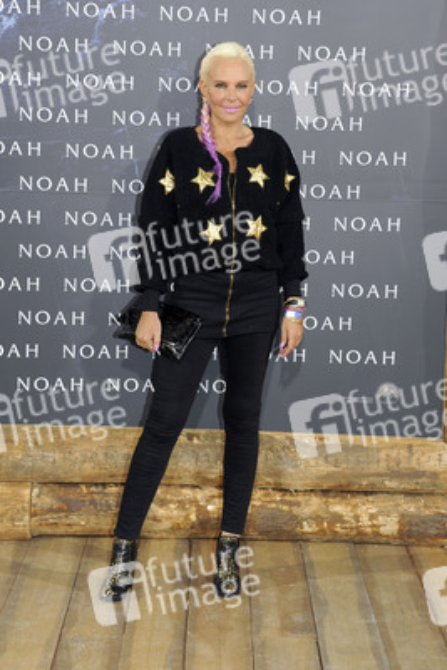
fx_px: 1303
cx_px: 224
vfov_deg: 28.8
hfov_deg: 19.5
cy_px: 335
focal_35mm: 70
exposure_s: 1/125
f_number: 6.3
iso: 800
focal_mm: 70
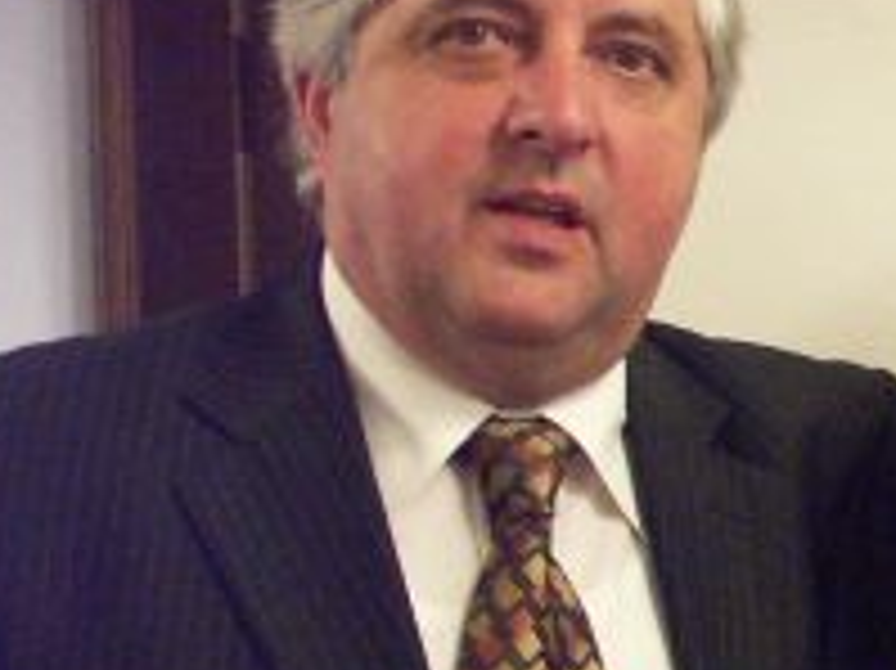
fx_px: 3958
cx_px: 1378
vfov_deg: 9.6
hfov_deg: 12.3
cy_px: 710
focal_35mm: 153
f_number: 2.8
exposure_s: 1/13
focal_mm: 9.86
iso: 400
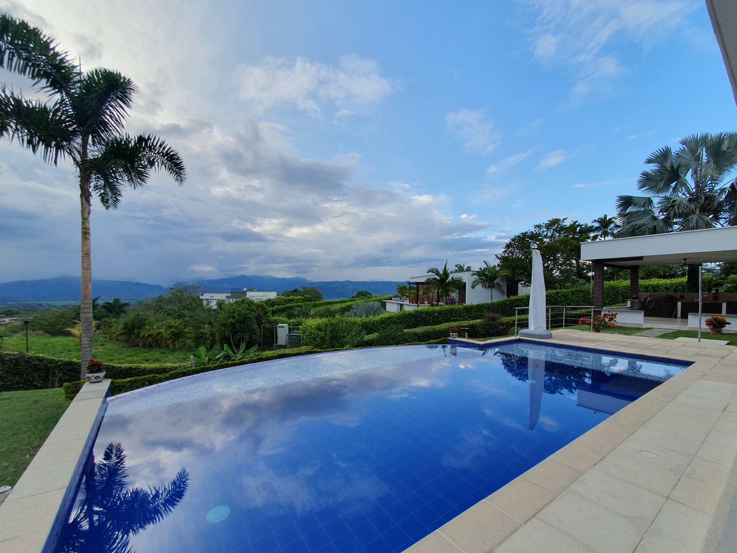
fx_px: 298
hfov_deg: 102.1
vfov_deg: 85.6
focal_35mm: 14
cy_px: 294
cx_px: 371
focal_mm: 1.8
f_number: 2.2
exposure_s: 1/388
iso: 50
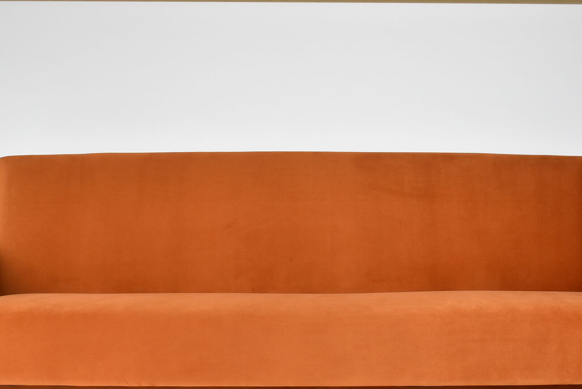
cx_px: 312
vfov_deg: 22.6
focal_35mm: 60
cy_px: 253
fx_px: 971
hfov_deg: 33.4
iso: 1250
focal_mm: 26
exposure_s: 1/125
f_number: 4
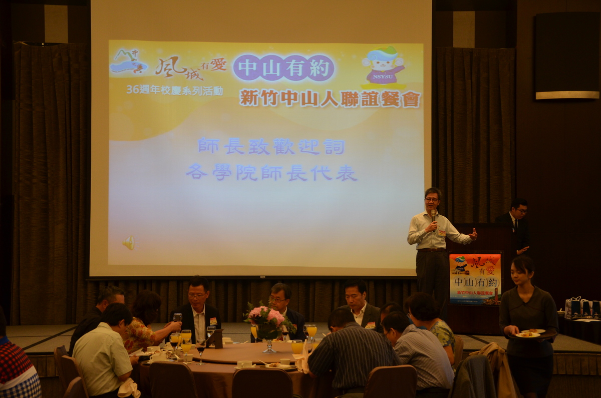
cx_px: 300
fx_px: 950
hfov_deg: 35.1
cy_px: 199
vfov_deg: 23.7
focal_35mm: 57
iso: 720
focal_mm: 38
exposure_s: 1/60
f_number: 4.5
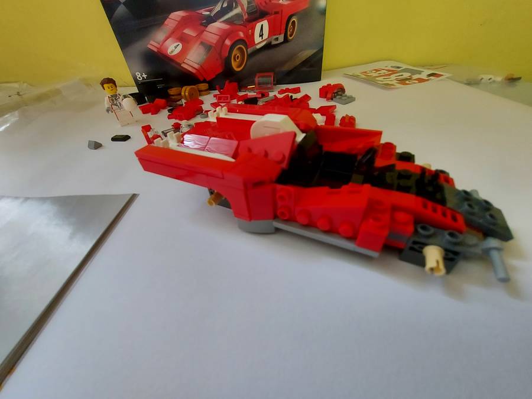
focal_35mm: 13
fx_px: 200
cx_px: 266
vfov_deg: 89.9
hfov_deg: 106.2
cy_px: 200
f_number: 2.2
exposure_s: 1/33
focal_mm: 1.74
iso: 250
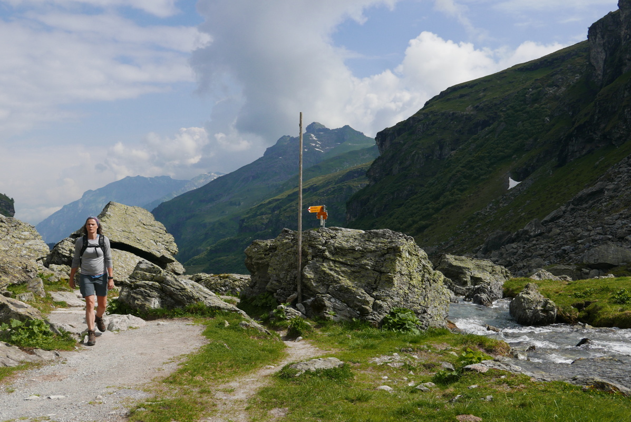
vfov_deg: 31.2
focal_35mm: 43
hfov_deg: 45.4
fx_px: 754
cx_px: 316
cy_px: 211
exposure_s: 1/1300
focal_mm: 19.3
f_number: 5.6
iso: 200
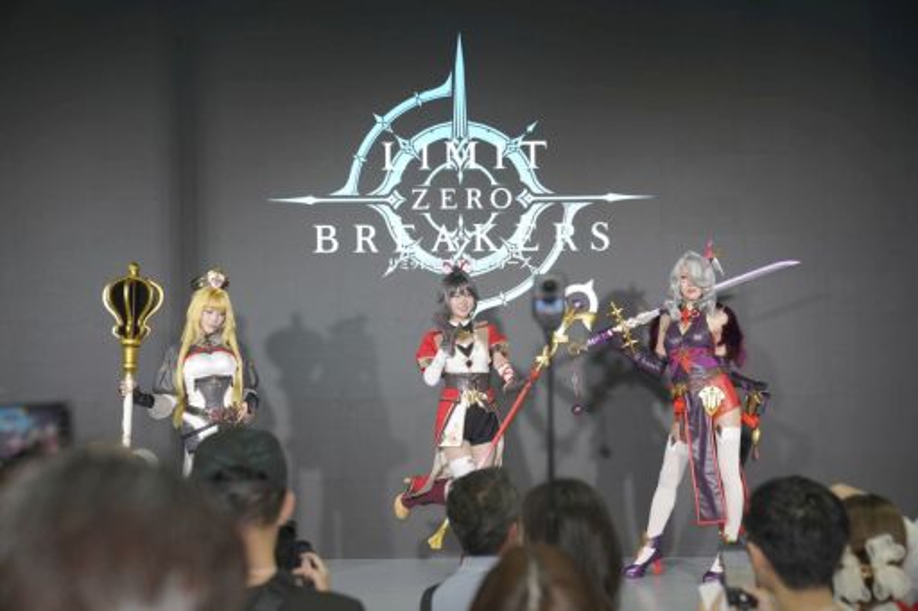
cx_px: 459
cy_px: 306
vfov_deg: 21.9
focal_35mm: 62
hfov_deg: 32.4
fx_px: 1580
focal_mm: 62
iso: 500
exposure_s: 1/125
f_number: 3.5
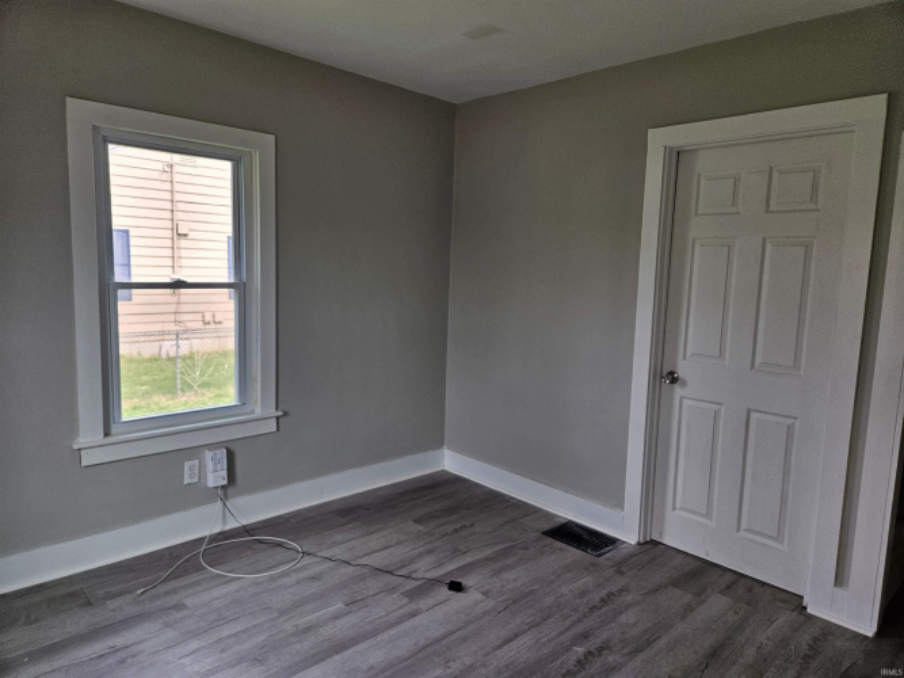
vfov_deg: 58.9
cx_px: 452
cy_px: 339
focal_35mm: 23
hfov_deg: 73.9
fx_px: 601
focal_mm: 5.4
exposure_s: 1/207
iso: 80
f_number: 1.8
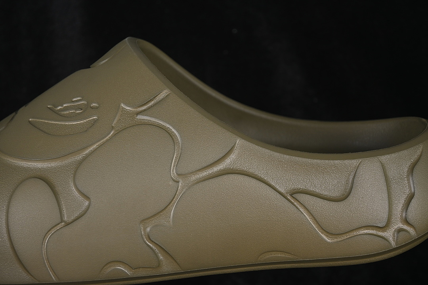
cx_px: 214
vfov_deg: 18.2
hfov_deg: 27.0
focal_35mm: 75
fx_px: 892
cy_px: 142
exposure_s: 1/60
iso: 160
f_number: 6.3
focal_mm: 50
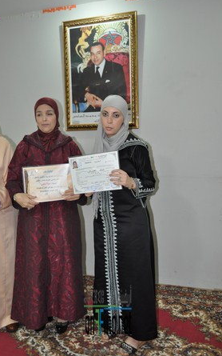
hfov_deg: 37.3
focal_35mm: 34
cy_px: 177
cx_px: 107
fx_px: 329
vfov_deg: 56.7
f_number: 3.5
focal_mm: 22
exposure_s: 1/60
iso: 800
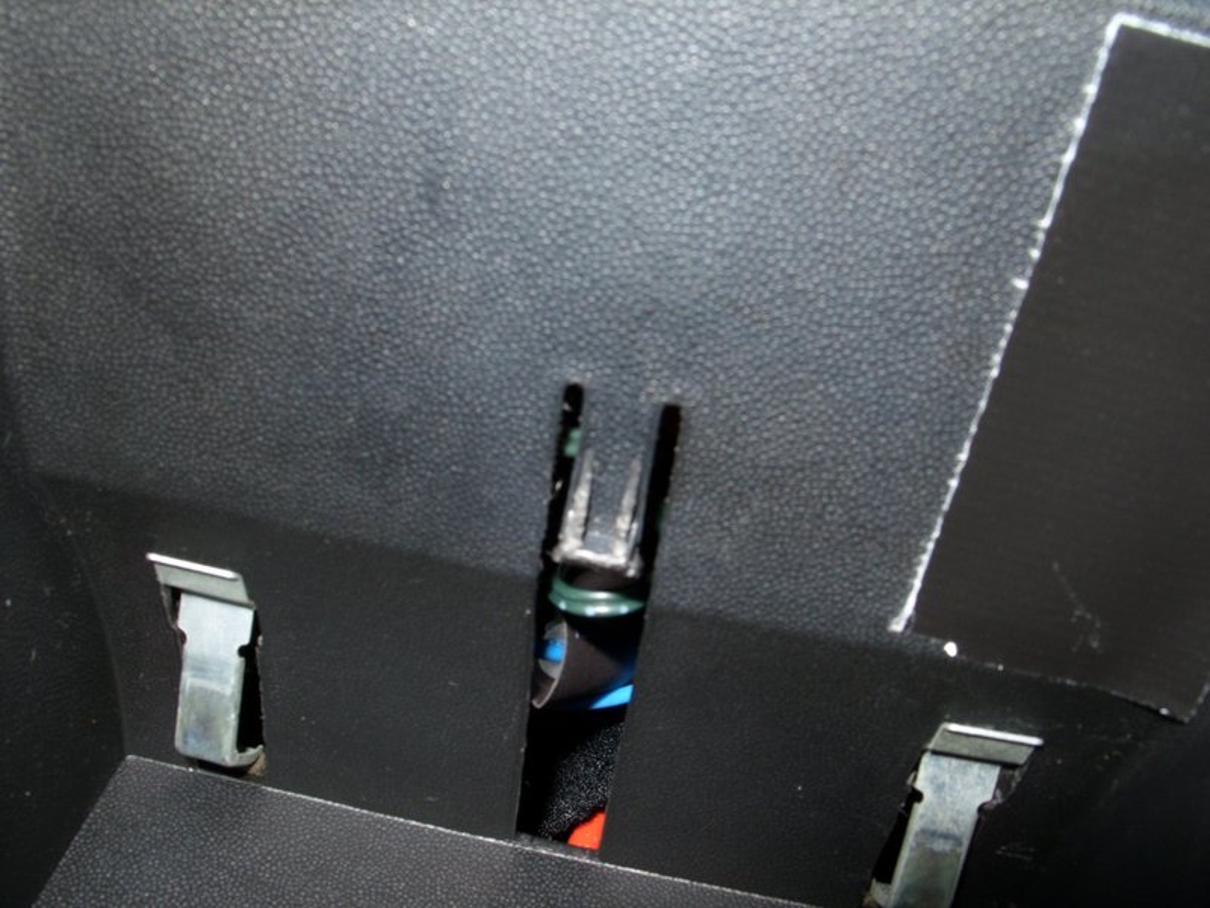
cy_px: 454
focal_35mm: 38
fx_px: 1328
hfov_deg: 49.0
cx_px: 605
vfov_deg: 37.7
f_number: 7.4
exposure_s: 1/30
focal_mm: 7.8
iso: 50
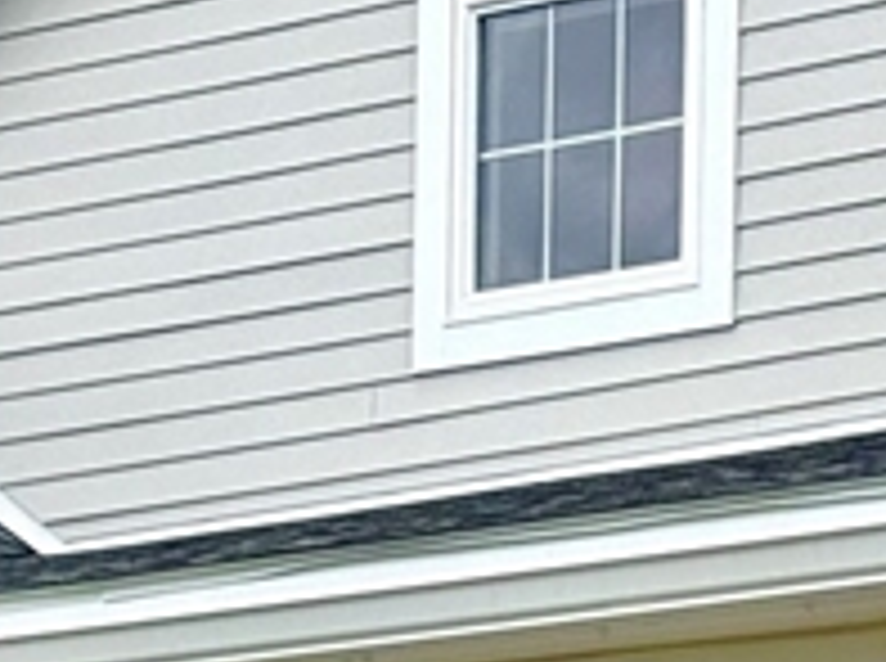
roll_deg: -1.2
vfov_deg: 5.7
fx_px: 6387
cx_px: 1156
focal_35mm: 250
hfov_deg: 7.8
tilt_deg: +1.6
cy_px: 1513
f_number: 1.78
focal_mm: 6.76
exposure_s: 1/2208
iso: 64
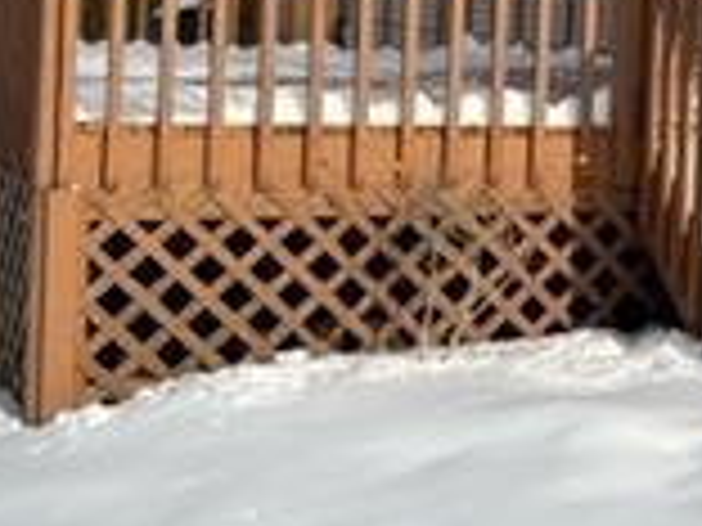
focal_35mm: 107
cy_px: 76
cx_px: 1264
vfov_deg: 13.7
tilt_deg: -2.9
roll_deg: -3.1
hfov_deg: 15.7
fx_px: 2170
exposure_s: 1/3571
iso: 50
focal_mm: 5.7
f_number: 1.5
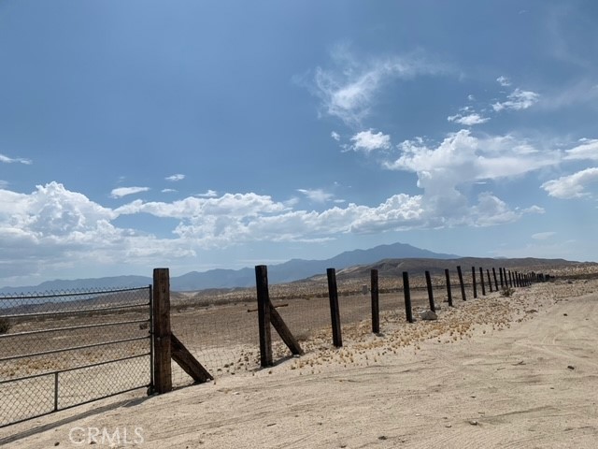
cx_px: 299
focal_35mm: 26
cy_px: 224
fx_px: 449
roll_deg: +3.6
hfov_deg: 67.3
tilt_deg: +8.1
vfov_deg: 53.1
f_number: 1.8
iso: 25
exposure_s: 1/6897
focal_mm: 4.25
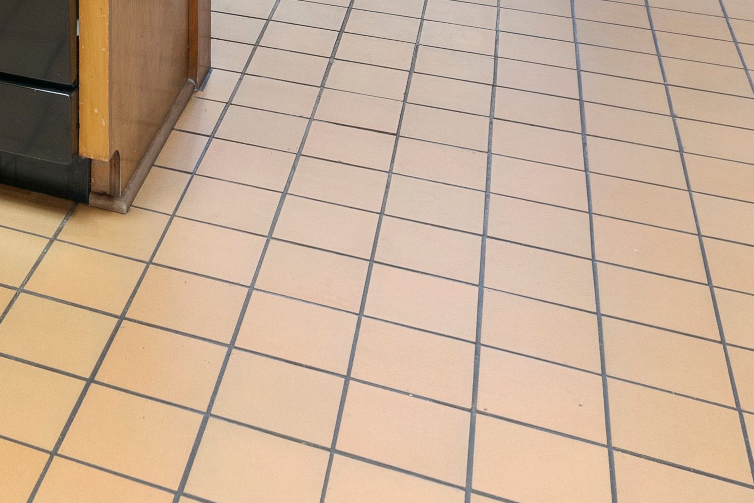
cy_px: -483
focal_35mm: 64
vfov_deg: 16.5
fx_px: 1340
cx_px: -156
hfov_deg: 27.5
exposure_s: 1
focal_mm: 16
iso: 320
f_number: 7.1
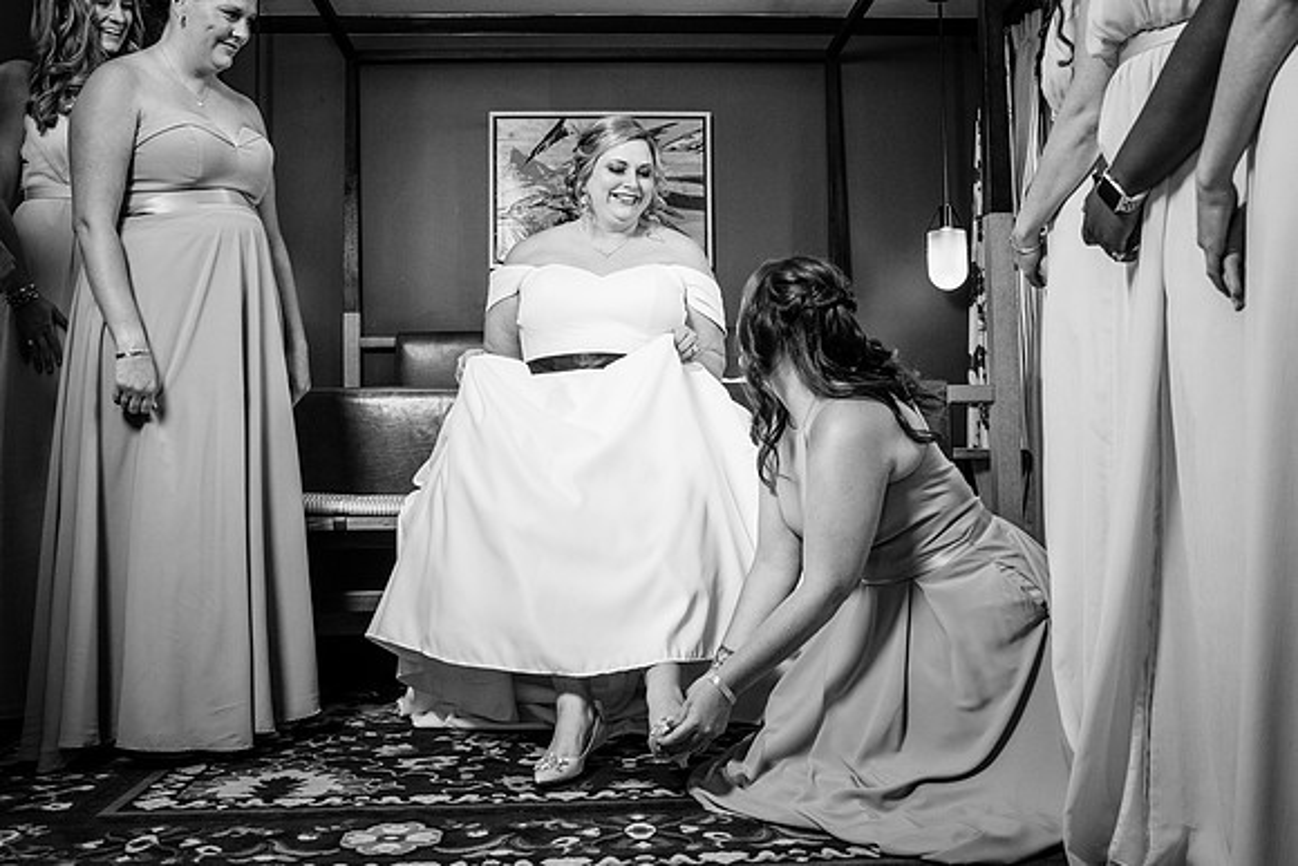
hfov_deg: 51.5
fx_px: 1346
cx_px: 681
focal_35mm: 37
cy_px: 421
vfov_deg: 35.7
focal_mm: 35
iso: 2000
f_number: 6.3
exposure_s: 1/200
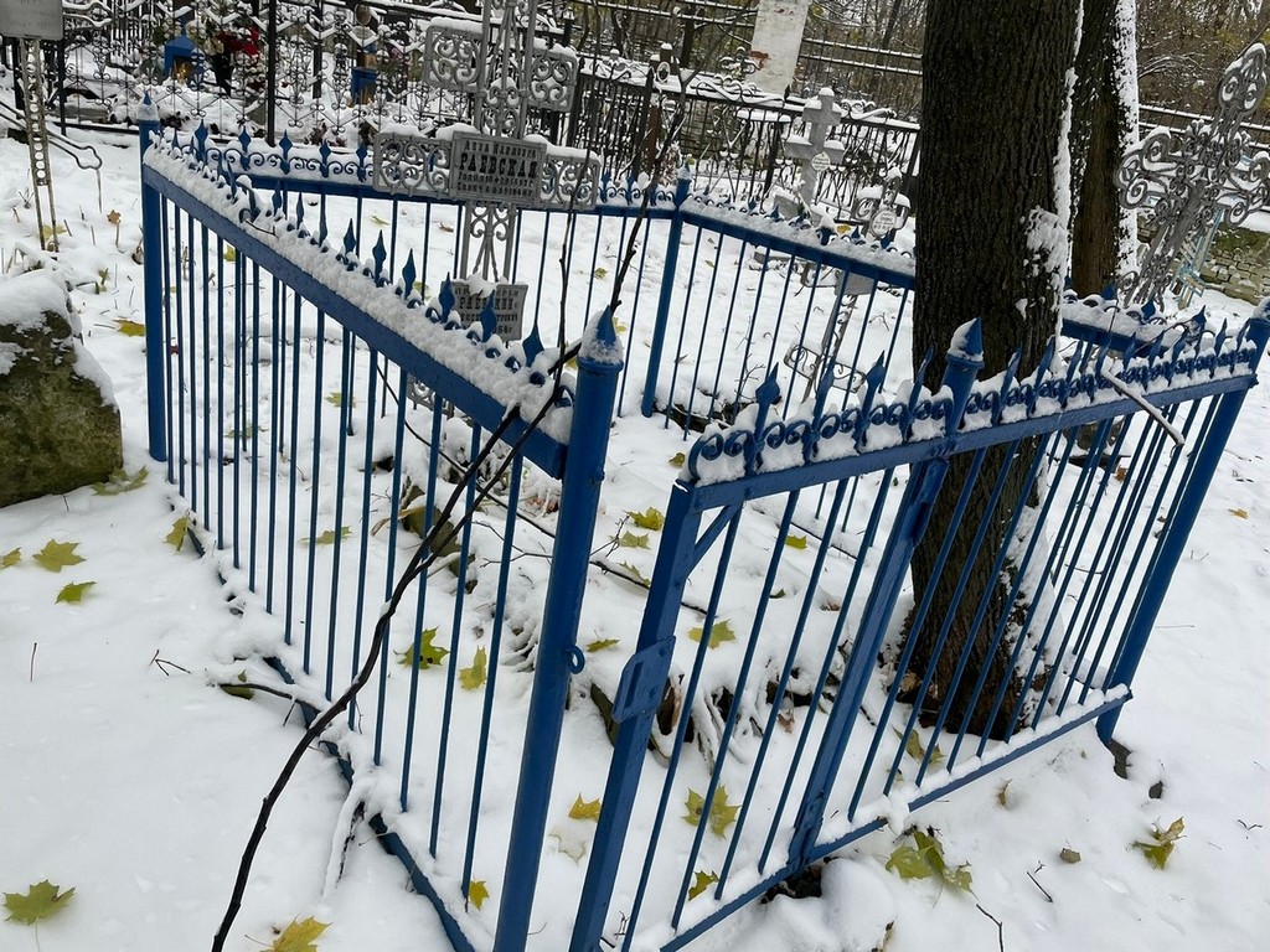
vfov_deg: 53.1
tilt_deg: -19.8
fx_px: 954
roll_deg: -5.7
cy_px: 476
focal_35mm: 26
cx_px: 635
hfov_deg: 67.3
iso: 50
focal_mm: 4.2
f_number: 1.6
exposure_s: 1/121
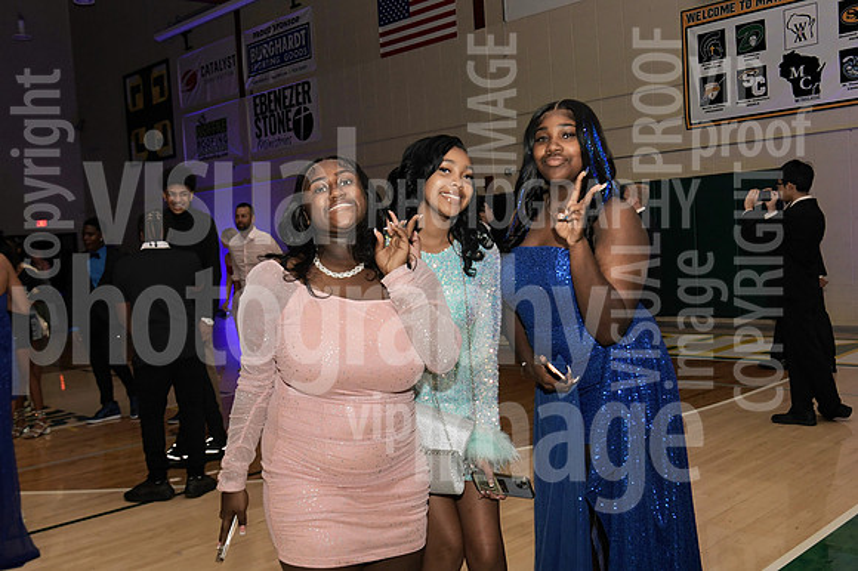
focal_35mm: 38
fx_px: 905
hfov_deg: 50.7
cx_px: 429
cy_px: 286
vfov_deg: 35.0
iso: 1600
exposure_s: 1/100
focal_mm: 32
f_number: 8
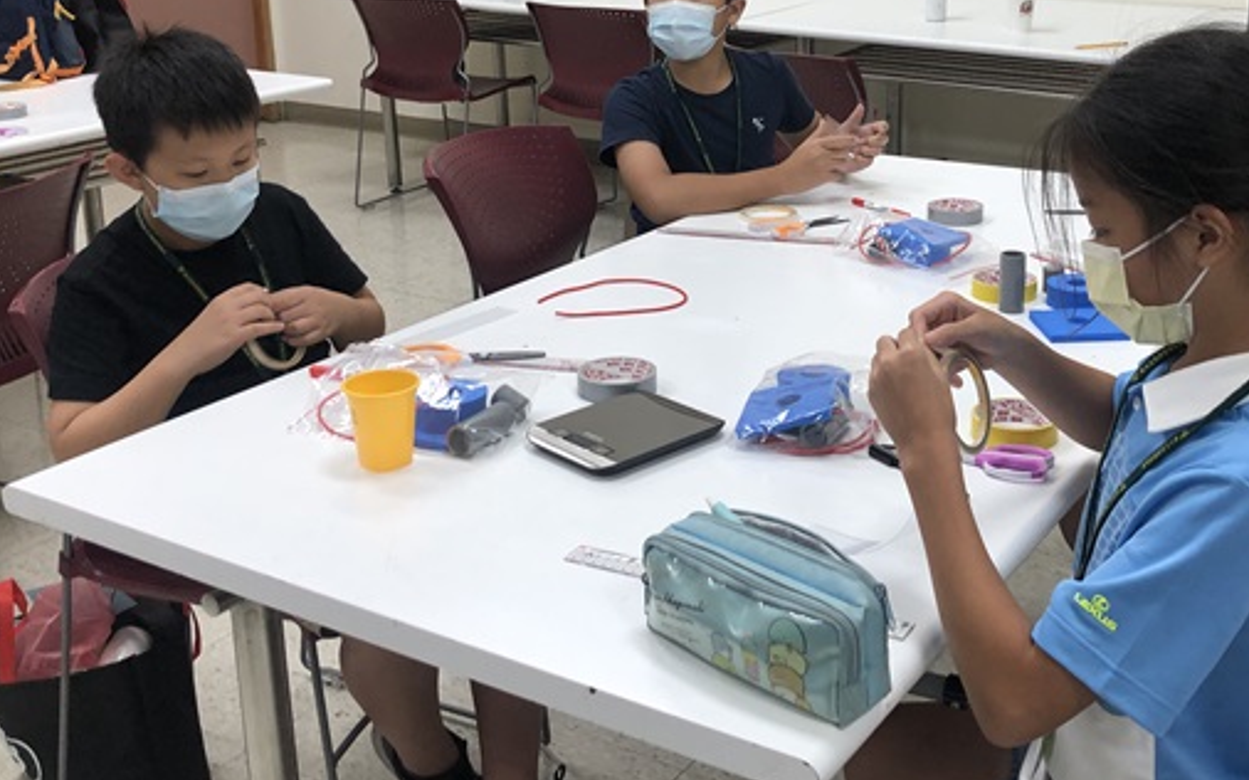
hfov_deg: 45.0
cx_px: 753
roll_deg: +0.3
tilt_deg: -15.2
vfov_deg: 28.9
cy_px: 221
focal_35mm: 44
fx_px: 1497
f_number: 1.8
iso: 25
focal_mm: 3.99
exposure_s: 1/30
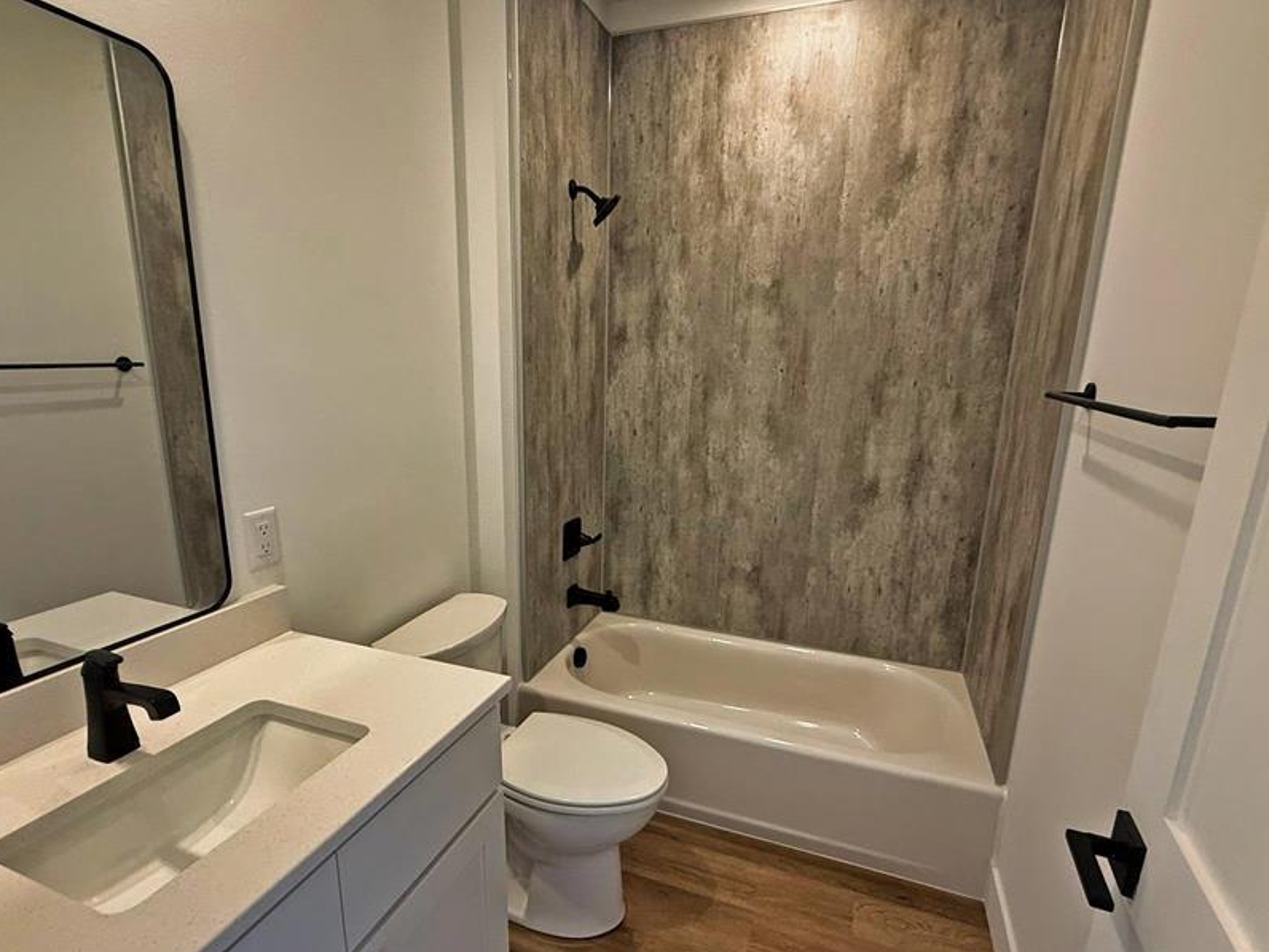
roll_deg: -0.7
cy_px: 510
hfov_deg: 87.7
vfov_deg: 71.5
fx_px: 660
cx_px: 619
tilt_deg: -13.6
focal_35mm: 18
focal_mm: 2.22
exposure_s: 1/120
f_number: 2.2
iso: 320
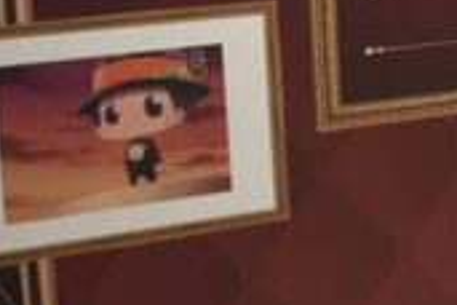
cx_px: 850
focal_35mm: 108
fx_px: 1371
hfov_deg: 15.8
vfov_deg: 12.3
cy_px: -84
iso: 500
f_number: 2.8
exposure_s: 1/60
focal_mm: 24
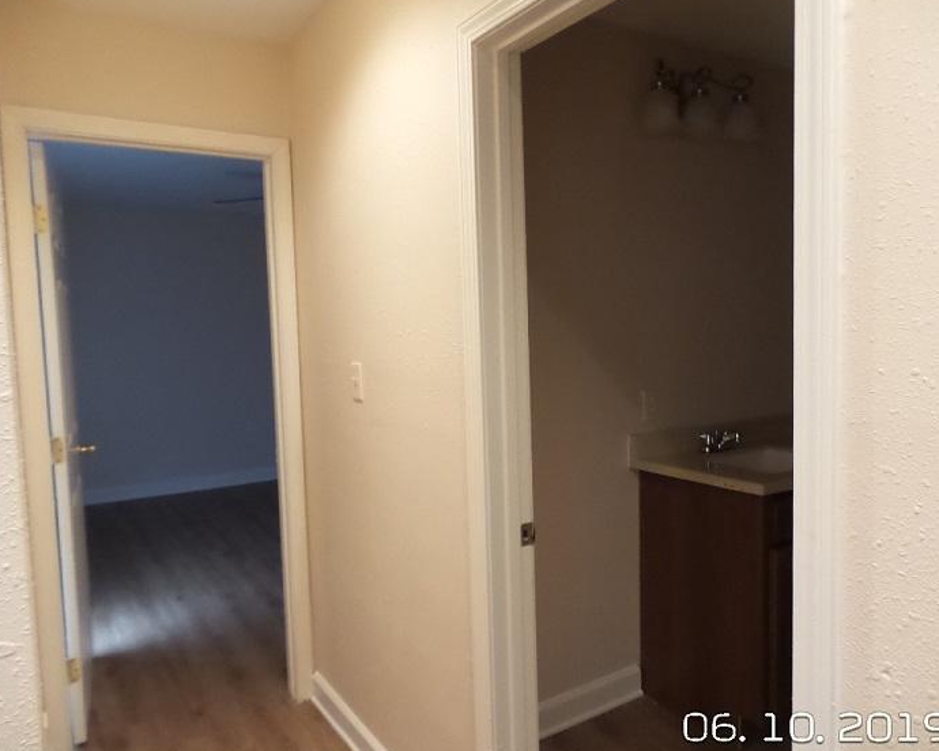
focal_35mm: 25
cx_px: 463
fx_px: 695
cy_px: 376
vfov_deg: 56.8
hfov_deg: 68.1
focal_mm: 4.1
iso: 800
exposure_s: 1/30
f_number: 2.8
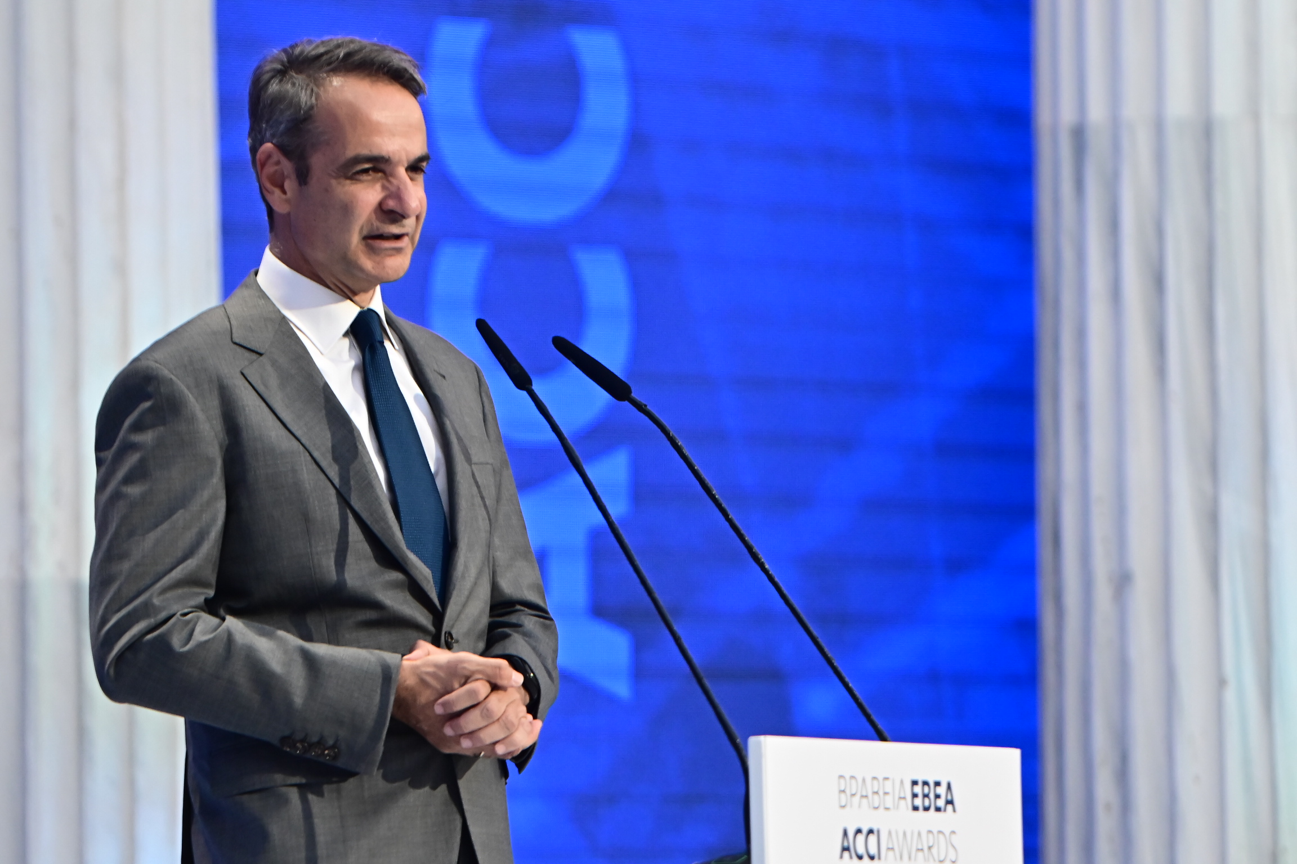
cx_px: 648
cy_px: 432
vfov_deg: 5.6
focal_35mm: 247
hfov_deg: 8.3
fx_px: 8898
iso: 1000
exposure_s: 1/1000
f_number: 3.5
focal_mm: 165
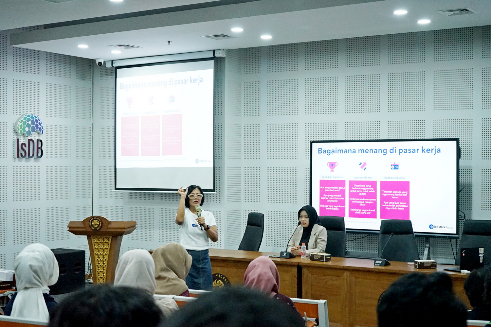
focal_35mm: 57
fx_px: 777
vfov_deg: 23.8
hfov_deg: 35.1
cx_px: 246
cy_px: 164
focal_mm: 57
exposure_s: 1/250
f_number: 5
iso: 6400
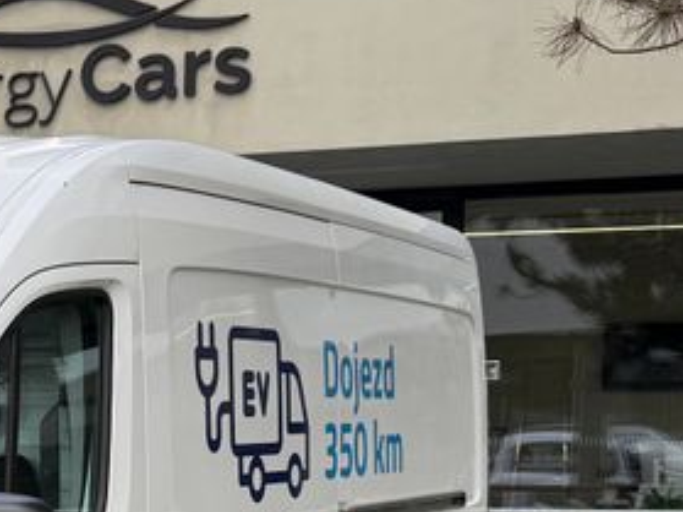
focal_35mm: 88
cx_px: -269
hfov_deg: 19.9
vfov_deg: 16.3
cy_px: 551
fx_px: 1736
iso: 80
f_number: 1.78
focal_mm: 6.76
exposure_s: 1/788
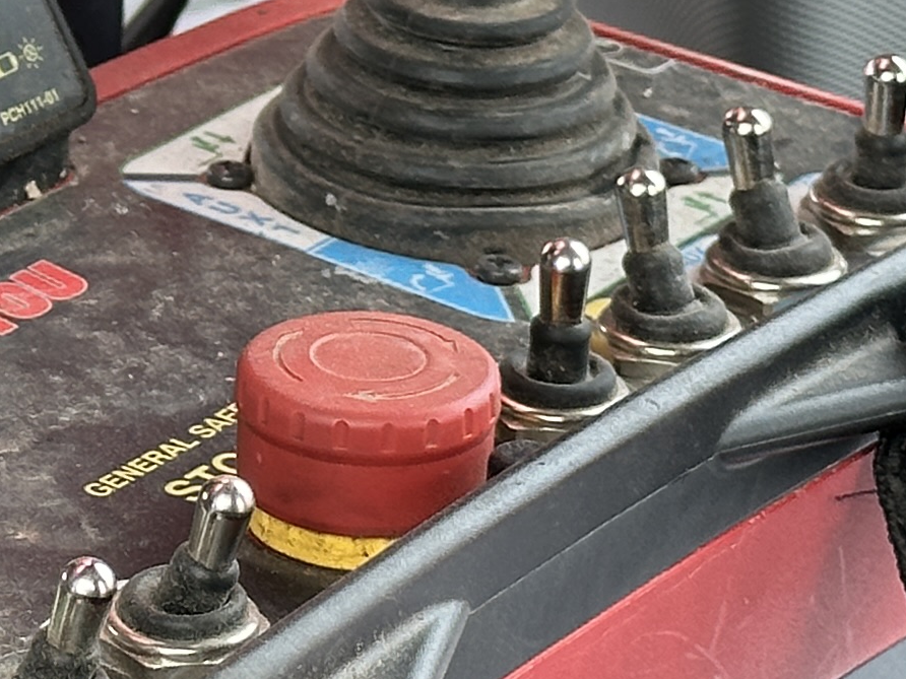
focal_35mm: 217
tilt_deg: -25.4
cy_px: 278
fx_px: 5680
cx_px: -39
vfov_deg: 6.8
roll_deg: -1.4
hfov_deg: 9.1
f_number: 1.78
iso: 50
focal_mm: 6.86
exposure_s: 1/121
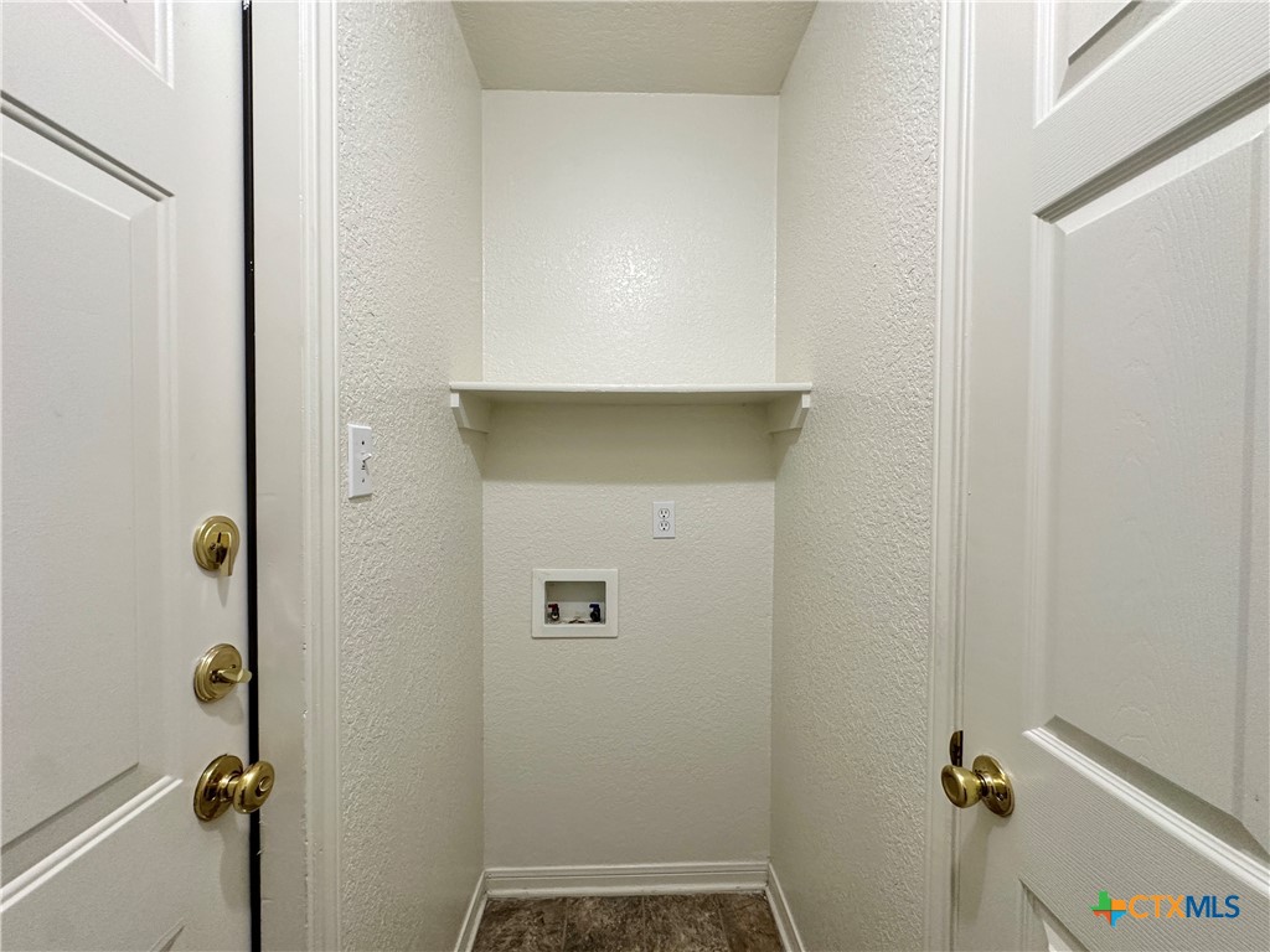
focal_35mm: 14
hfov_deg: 102.1
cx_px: 635
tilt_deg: -1.2
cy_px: 476
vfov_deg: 85.7
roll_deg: -0.3
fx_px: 514
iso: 200
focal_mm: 2.22
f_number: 2.2
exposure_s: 1/60
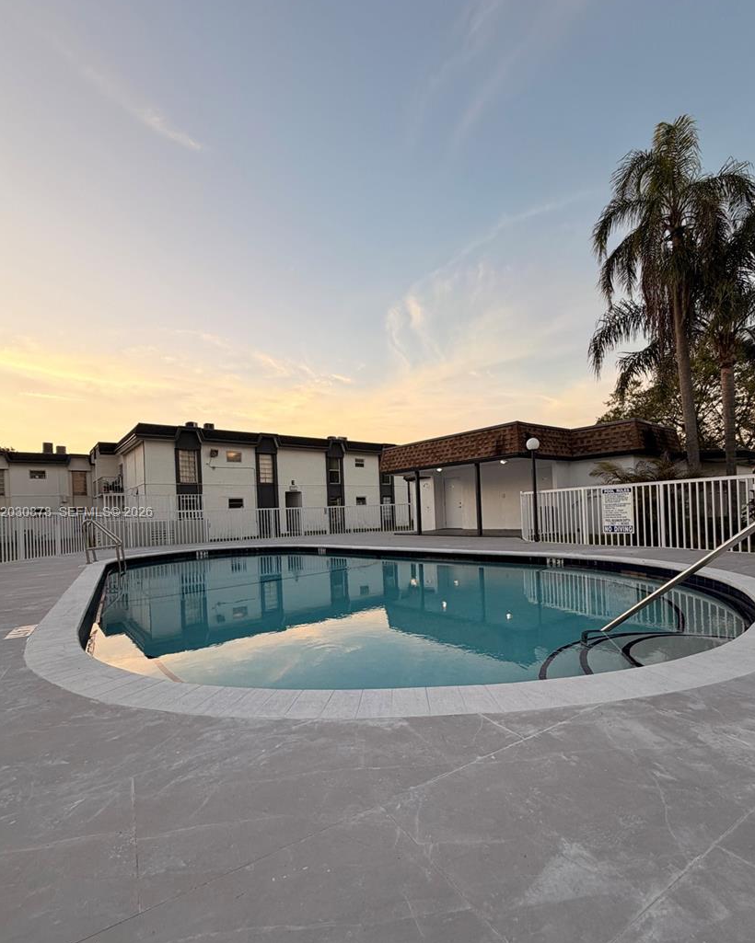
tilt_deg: +0.2
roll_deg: +2.7
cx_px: 397
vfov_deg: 92.9
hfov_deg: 80.3
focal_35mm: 16
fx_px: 447
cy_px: 513
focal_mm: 2.22
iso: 40
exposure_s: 1/167
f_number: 2.2
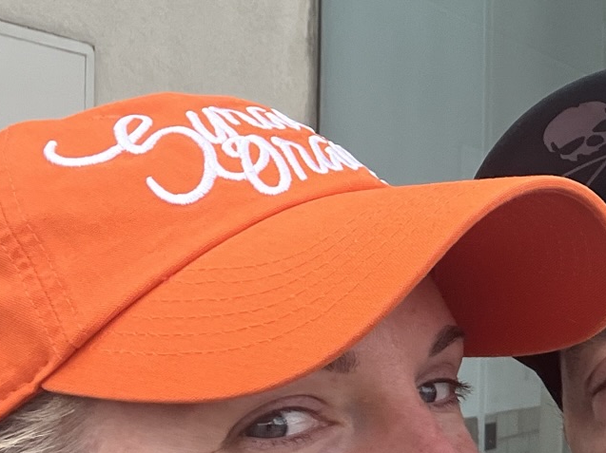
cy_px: 281
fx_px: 1295
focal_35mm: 74
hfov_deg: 23.9
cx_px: 732
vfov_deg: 19.8
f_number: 2.2
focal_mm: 2.71
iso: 32
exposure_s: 1/206
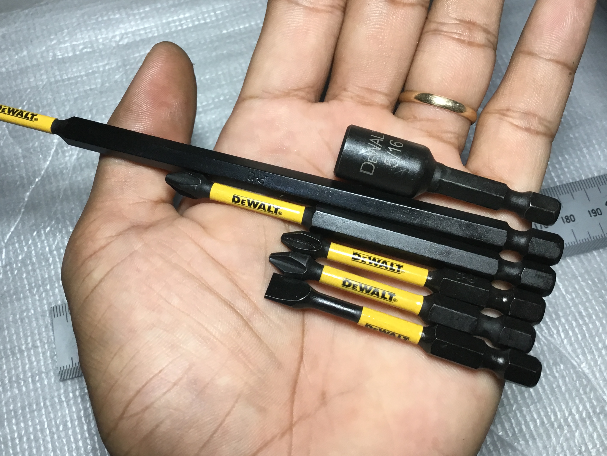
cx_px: 272
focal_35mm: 36
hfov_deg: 51.3
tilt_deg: -70.0
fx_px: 631
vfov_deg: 39.6
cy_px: 212
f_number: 2.4
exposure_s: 1/33
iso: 40
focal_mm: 3.3
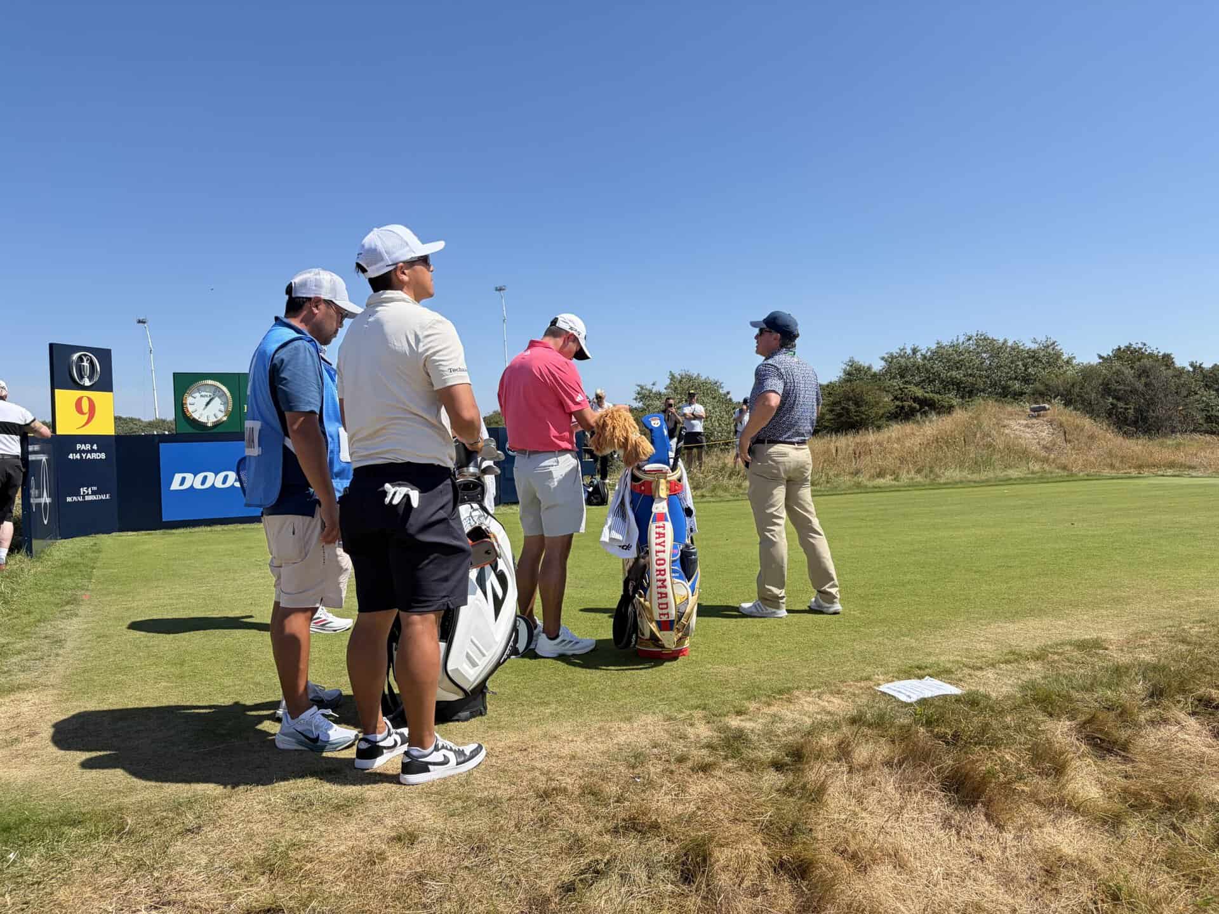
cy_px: 457
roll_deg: +1.8
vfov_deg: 53.1
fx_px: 916
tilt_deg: +0.6
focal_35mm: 26
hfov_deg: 67.3
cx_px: 610
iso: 50
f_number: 1.6
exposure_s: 1/3831
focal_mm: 5.96
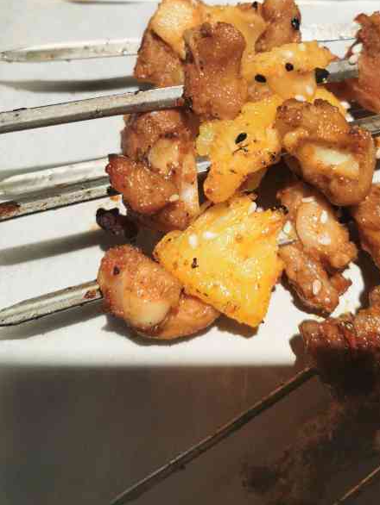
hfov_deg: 33.4
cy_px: 108
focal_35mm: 43
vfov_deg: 42.1
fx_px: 629
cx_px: 246
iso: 50
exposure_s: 1/233
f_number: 1.6
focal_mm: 5.56
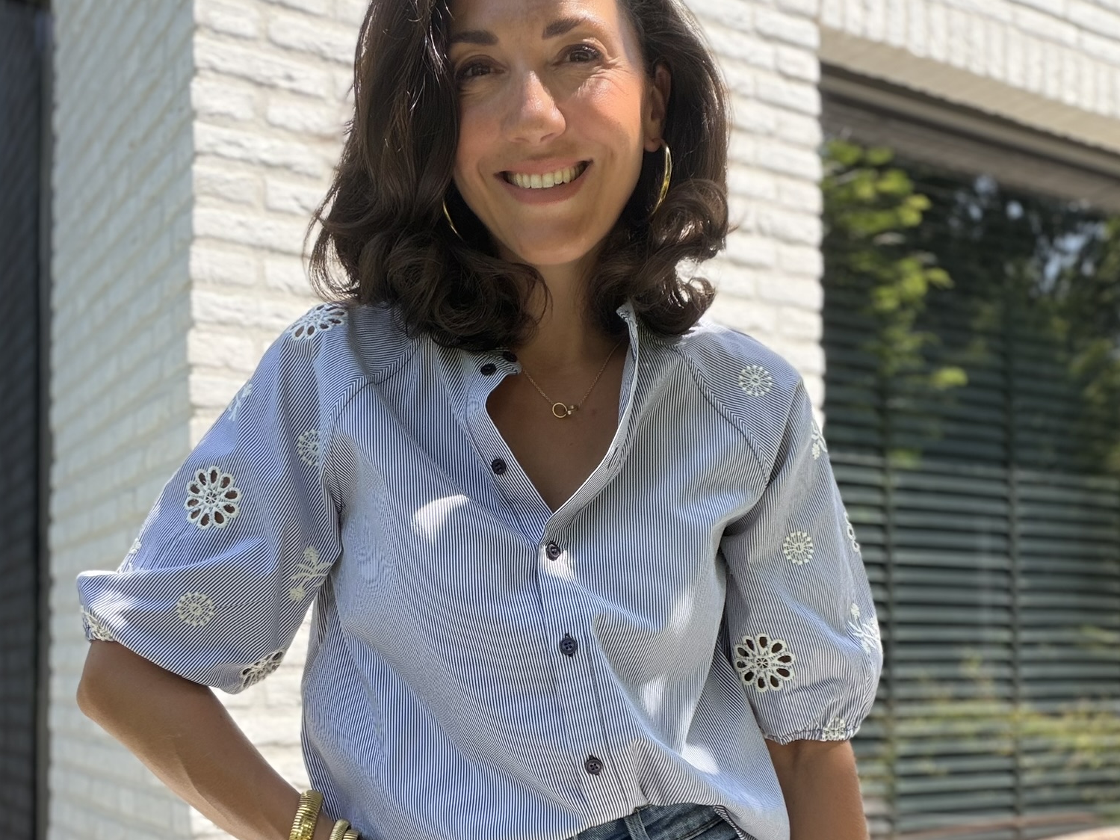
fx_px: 1326
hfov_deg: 45.8
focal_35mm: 41
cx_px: 559
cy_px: 632
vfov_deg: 34.4
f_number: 1.9
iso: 40
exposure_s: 1/419
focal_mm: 2.71
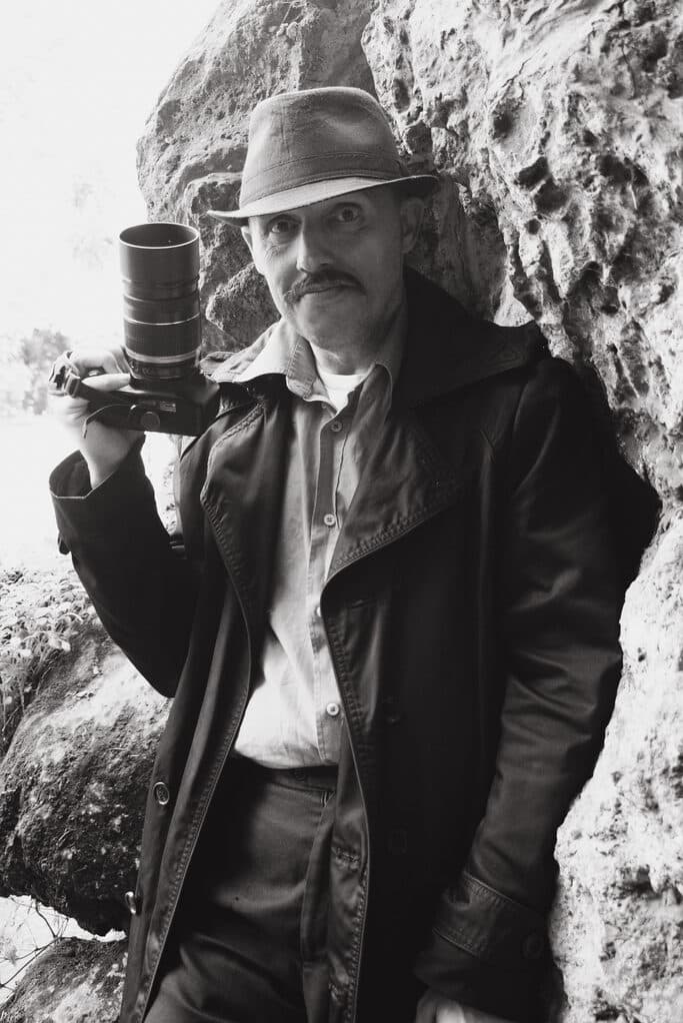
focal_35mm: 48
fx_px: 1365
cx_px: 342
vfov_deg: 41.1
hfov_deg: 28.1
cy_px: 512
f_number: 5.6
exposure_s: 1/100
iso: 2500
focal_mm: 32
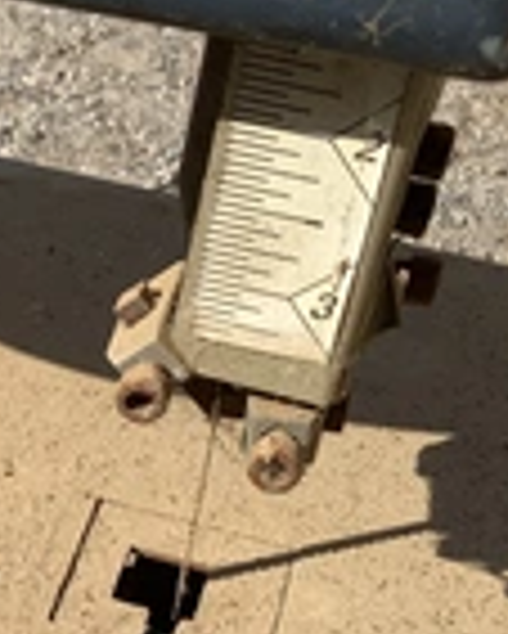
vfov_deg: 21.6
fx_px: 1615
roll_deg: -3.3
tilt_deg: -42.4
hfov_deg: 16.7
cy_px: 607
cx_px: -180
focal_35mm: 86
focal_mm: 3.3
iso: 25
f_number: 2.4
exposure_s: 1/1072
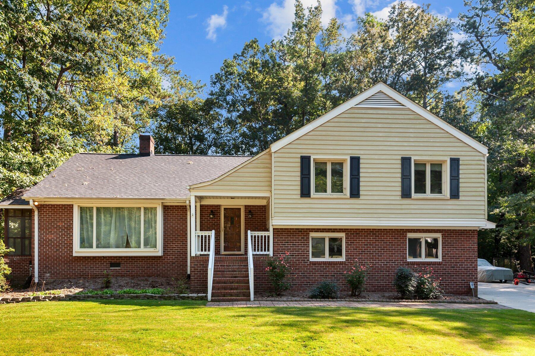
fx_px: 371
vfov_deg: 51.1
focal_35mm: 25
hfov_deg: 71.5
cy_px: 200
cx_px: 257
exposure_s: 1/160
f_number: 6.3
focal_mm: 22
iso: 400
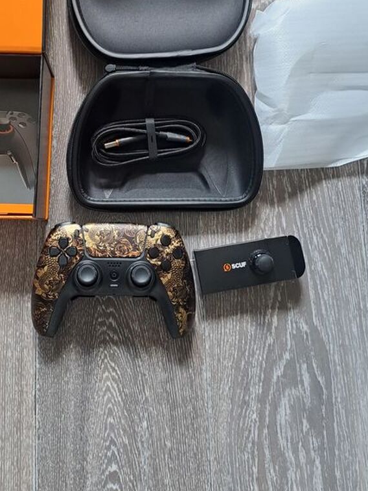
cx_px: 116
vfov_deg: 41.4
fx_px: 624
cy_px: 109
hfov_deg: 32.5
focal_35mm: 44
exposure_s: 1/50
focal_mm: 4.65
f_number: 1.8
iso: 200
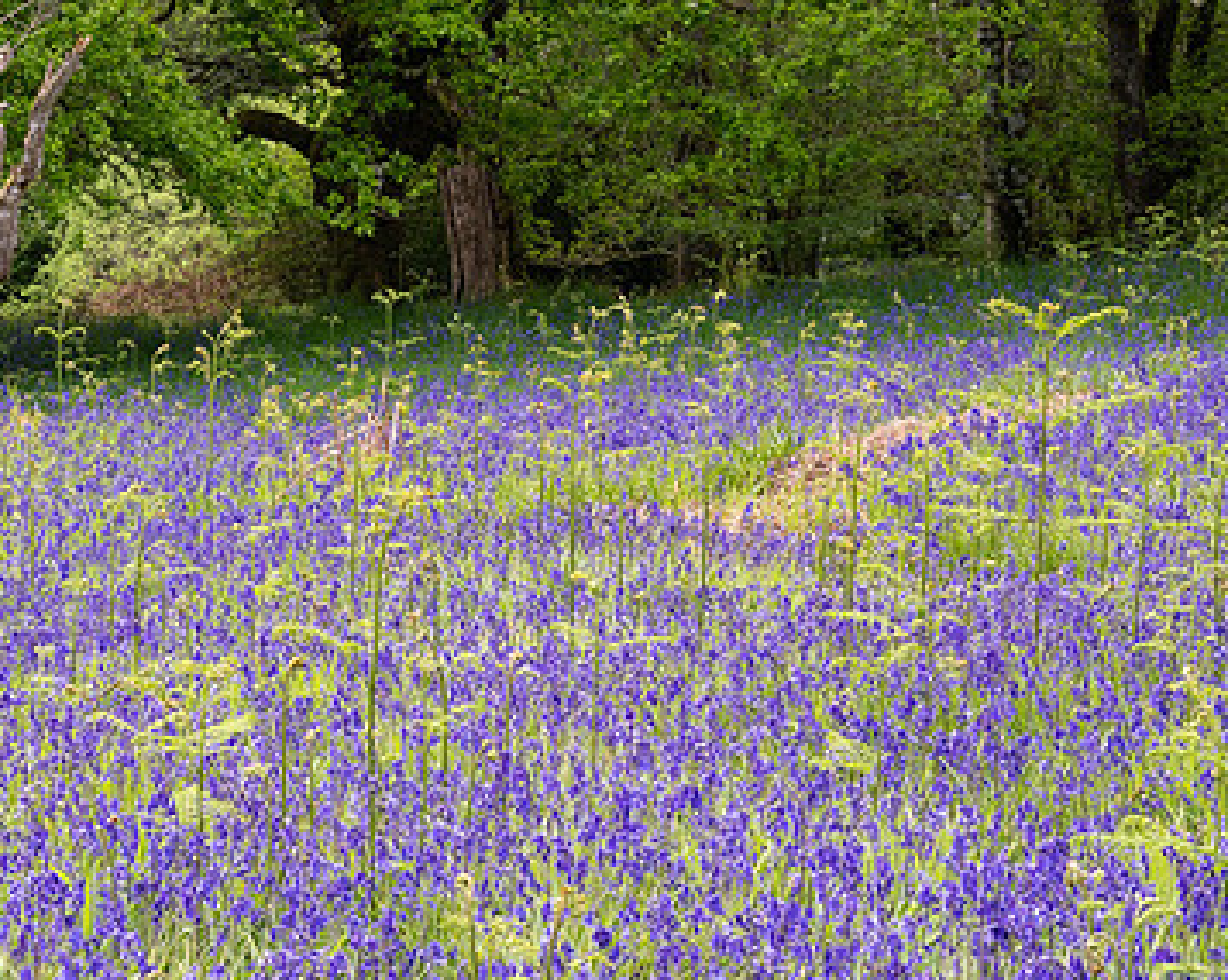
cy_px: 442
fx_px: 4612
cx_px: 272
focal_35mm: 127
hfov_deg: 15.1
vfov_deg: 12.1
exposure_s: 1/30
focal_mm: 40
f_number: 6.3
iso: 200
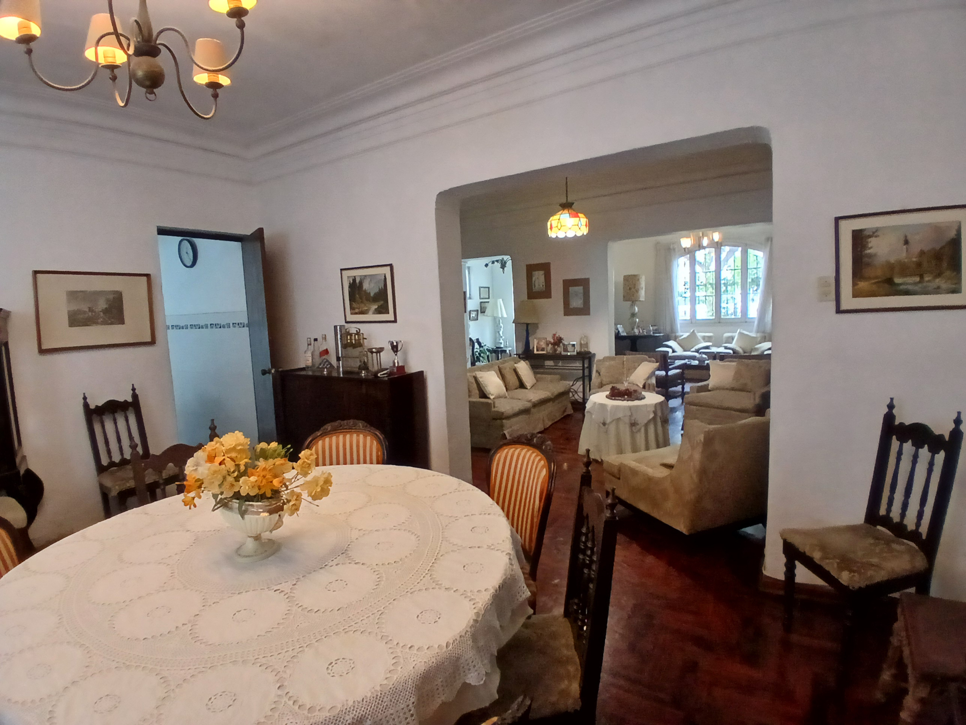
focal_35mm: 17
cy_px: 362
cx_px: 483
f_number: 2.2
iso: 250
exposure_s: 1/30
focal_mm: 1.4
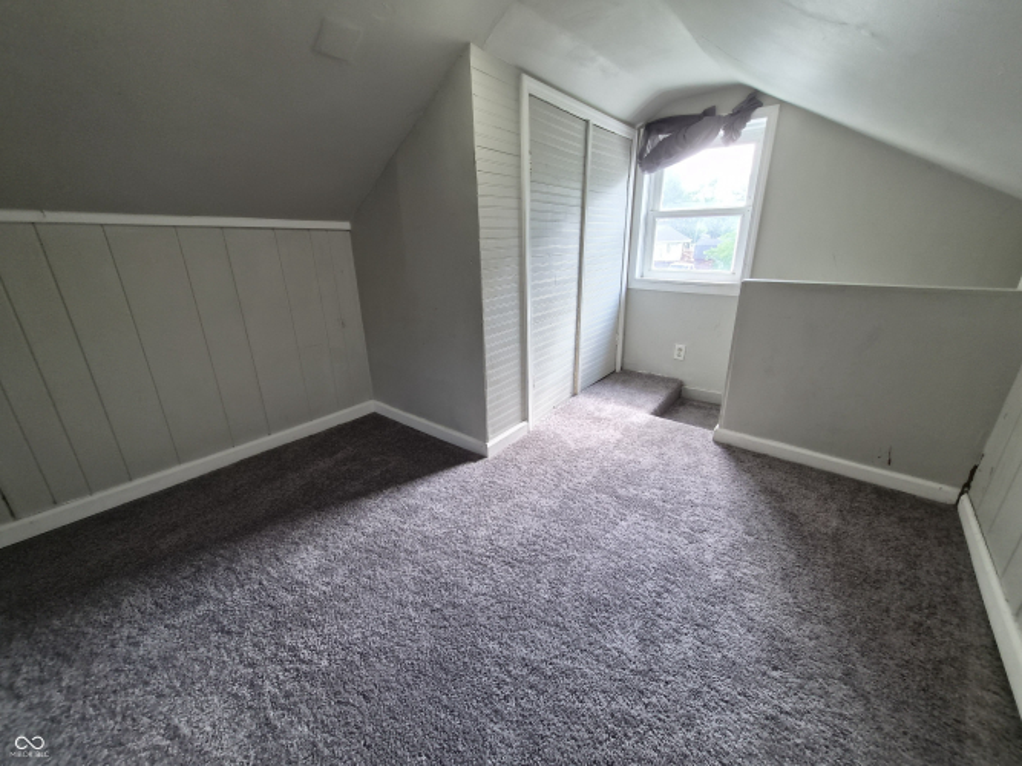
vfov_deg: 89.9
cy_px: 383
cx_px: 511
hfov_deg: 106.2
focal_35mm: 13
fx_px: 384
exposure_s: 1/60
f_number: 2.2
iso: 80
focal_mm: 1.7
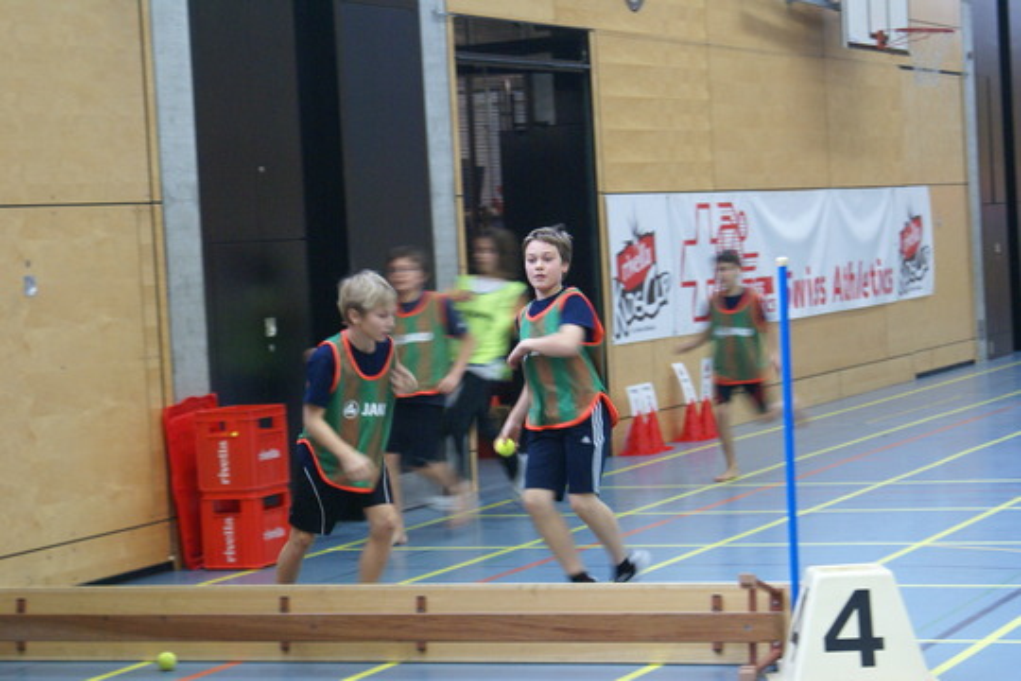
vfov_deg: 13.0
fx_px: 2978
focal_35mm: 105
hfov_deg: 19.5
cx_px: 510
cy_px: 340
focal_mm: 70
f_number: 5.6
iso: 800
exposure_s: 1/30
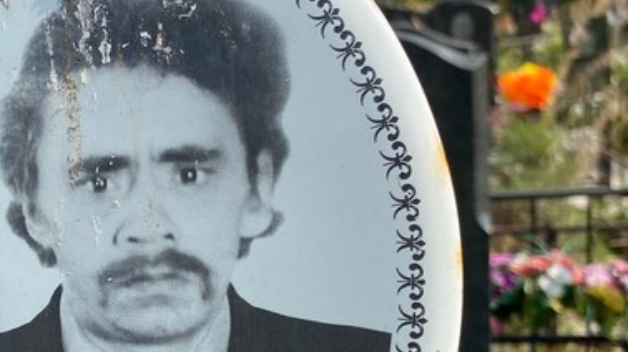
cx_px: 135
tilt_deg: -12.9
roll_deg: +4.9
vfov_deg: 19.8
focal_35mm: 60
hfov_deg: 34.0
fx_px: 998
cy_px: 274
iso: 32
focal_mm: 4.25
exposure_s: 1/2183
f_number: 1.8
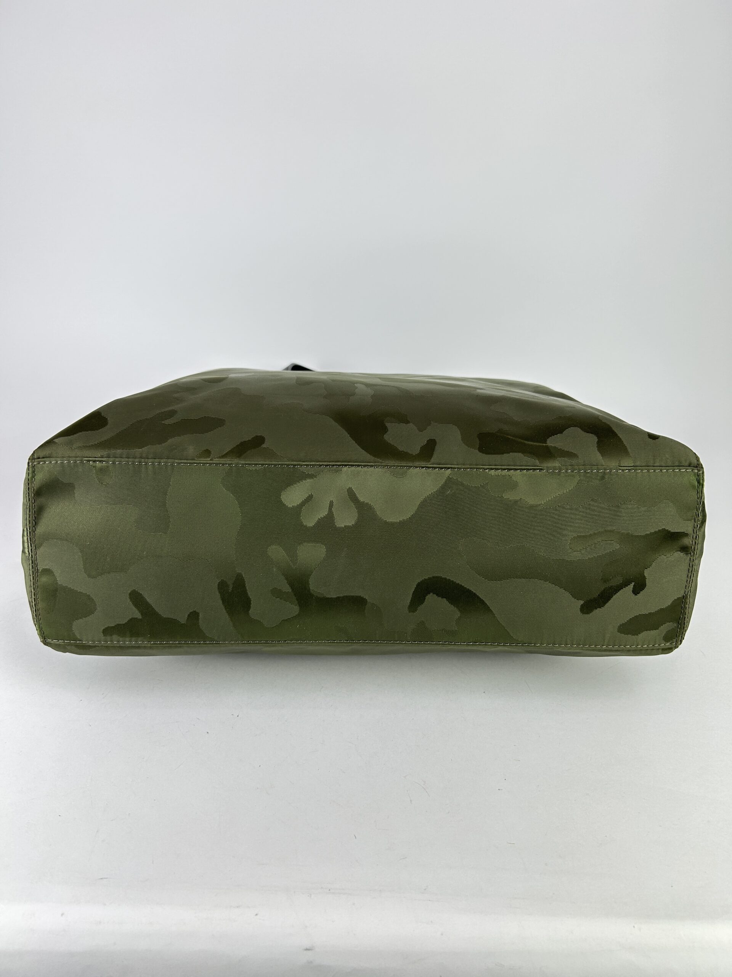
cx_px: 366
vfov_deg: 67.3
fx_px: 733
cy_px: 488
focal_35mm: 26
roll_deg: -3.1
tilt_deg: -23.6
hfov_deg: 53.1
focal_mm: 5.7
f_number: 1.5
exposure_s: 1/175
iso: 40
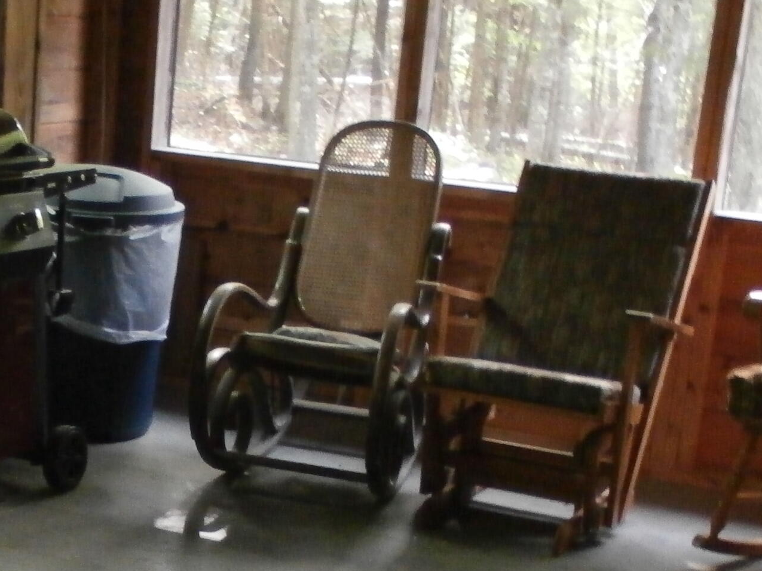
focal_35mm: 80
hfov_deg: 23.4
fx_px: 1761
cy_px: 385
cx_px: -4
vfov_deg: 18.4
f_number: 3.4
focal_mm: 6
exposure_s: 1/30
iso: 800
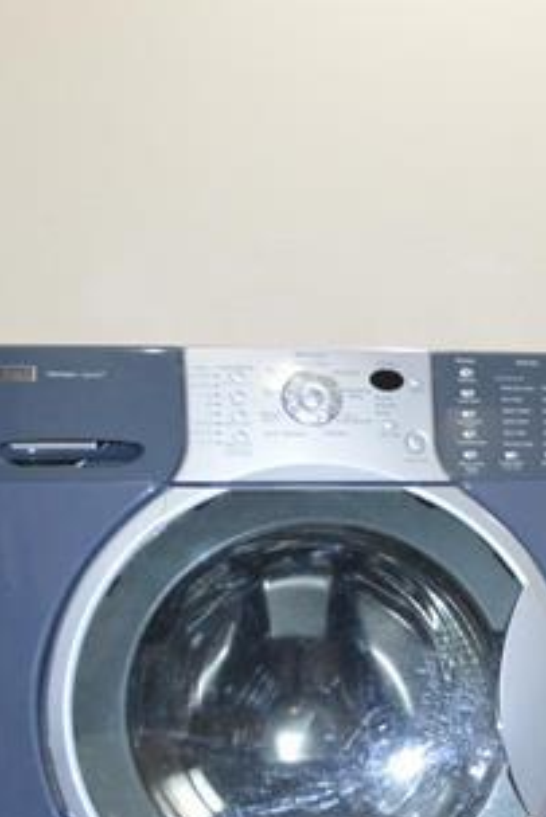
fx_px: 1947
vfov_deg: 23.3
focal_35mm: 86
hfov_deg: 14.9
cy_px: 672
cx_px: 812
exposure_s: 1/60
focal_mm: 17
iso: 1600
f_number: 4
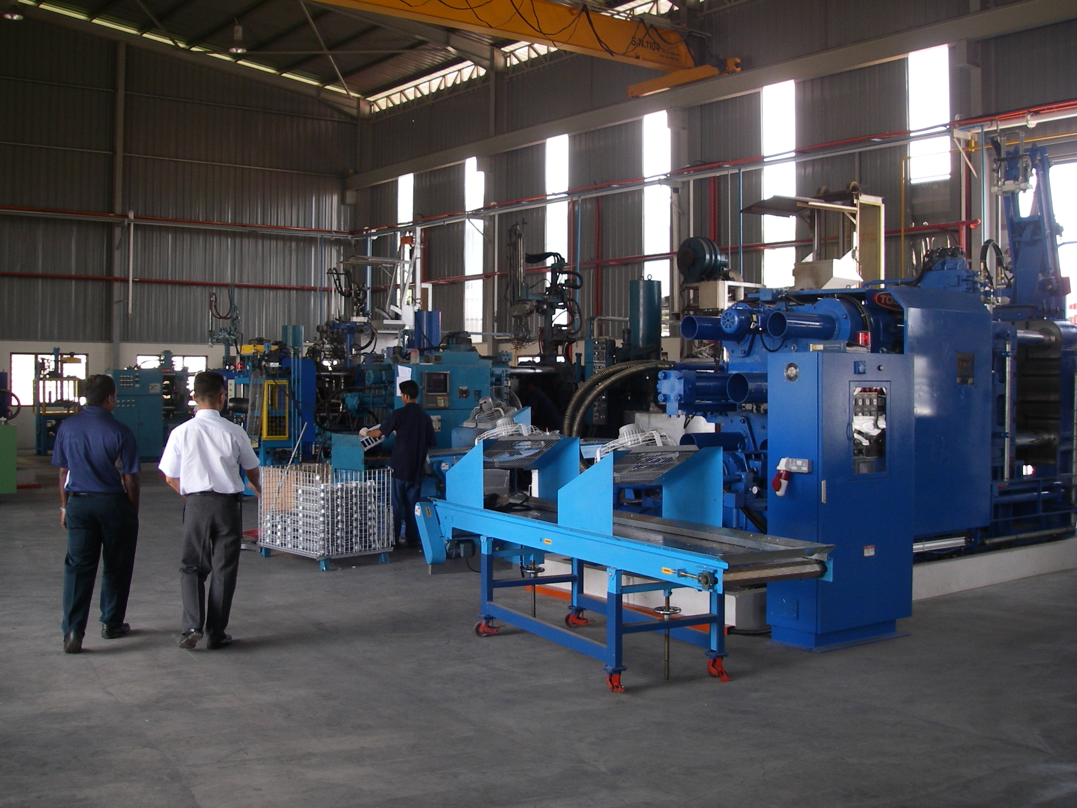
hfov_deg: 49.0
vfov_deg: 37.7
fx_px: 1182
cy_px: 404
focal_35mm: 38
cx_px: 538
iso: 100
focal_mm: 6.3
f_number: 3.3
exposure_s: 1/50
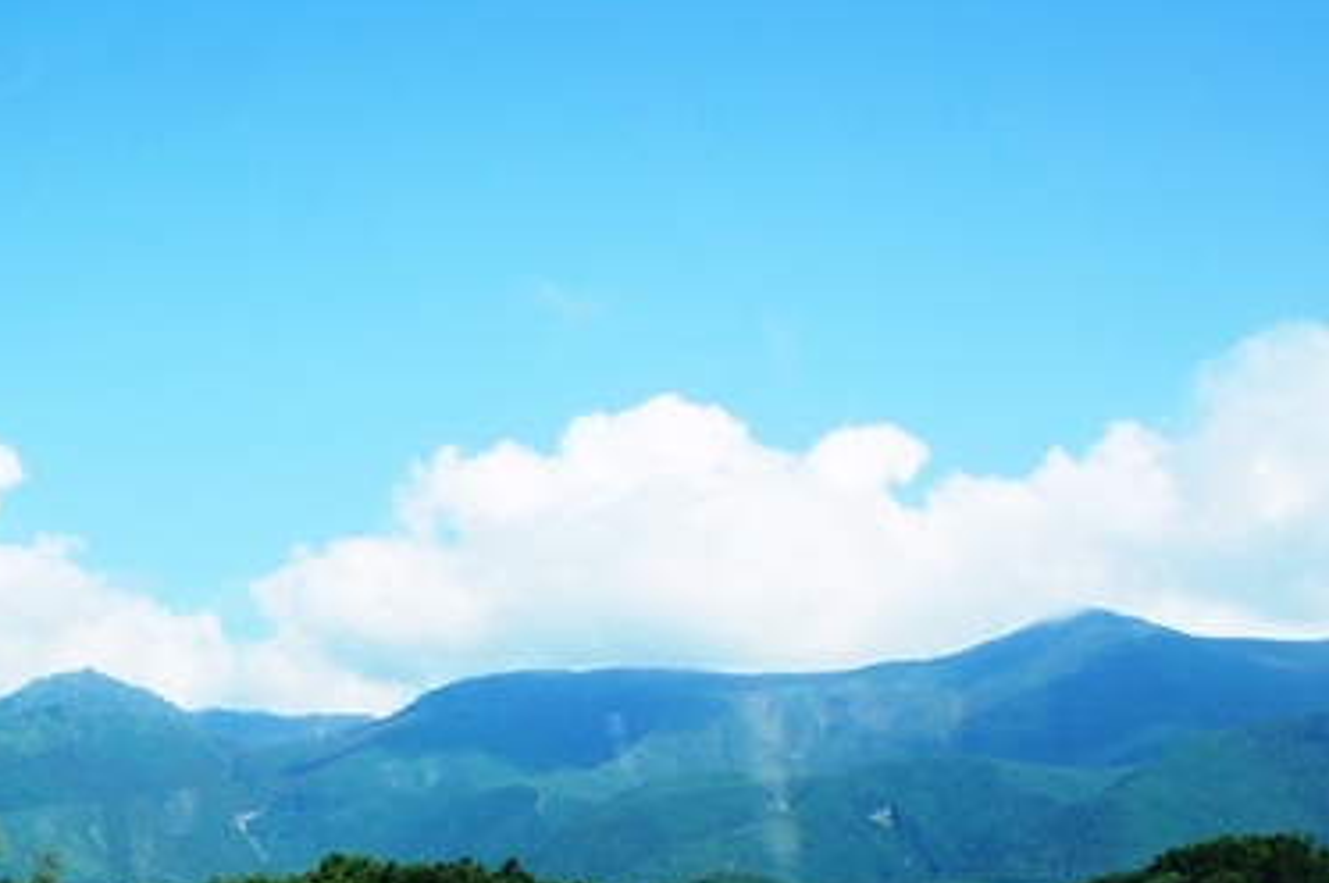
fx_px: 2732
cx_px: 192
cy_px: 908
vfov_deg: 17.9
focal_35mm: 74
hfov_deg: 26.6
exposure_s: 1/125
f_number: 13
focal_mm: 23
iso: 200
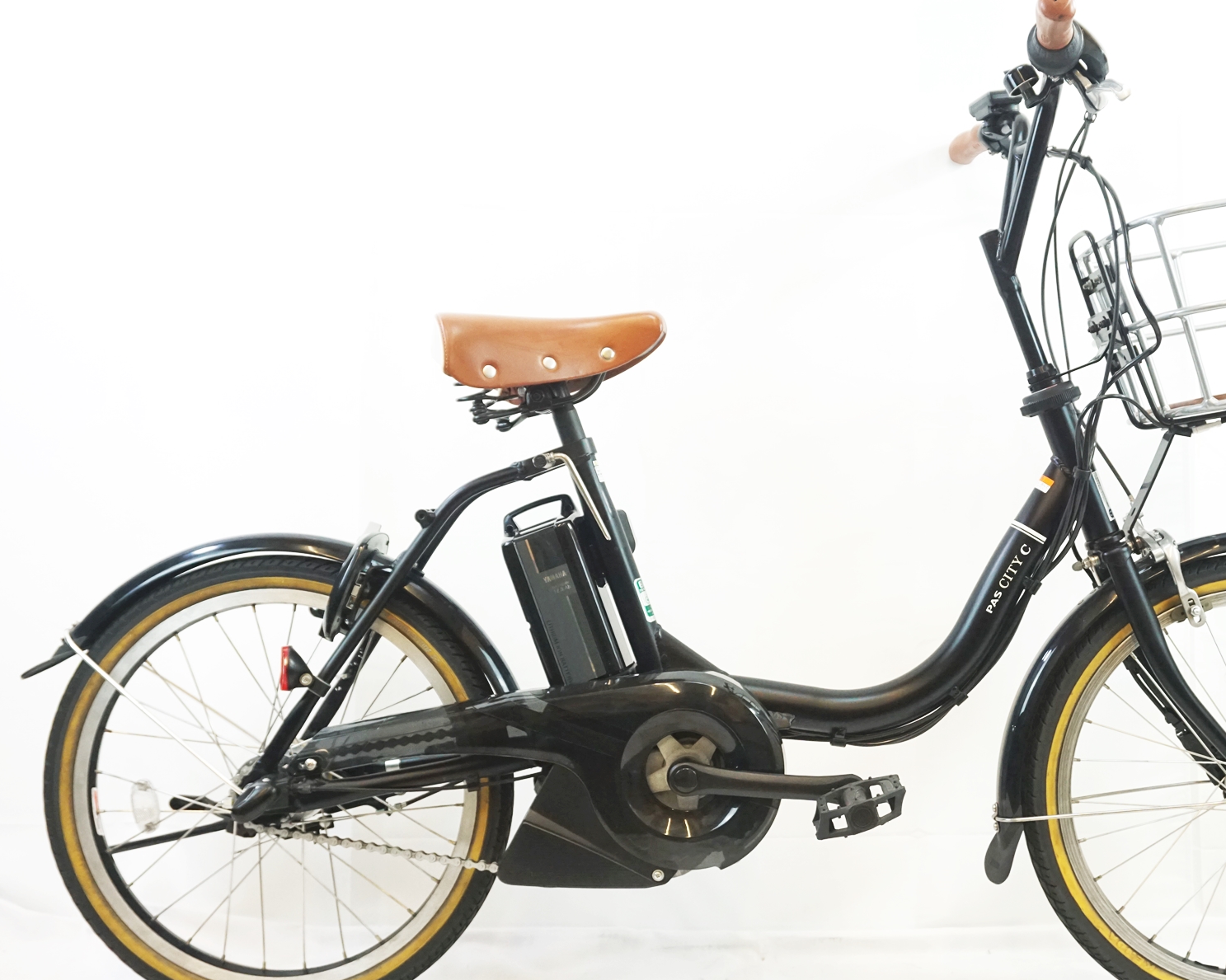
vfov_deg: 37.3
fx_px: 1451
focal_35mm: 40
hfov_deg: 45.4
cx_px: 768
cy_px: 500
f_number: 5
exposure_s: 1/160
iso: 1600
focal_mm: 22
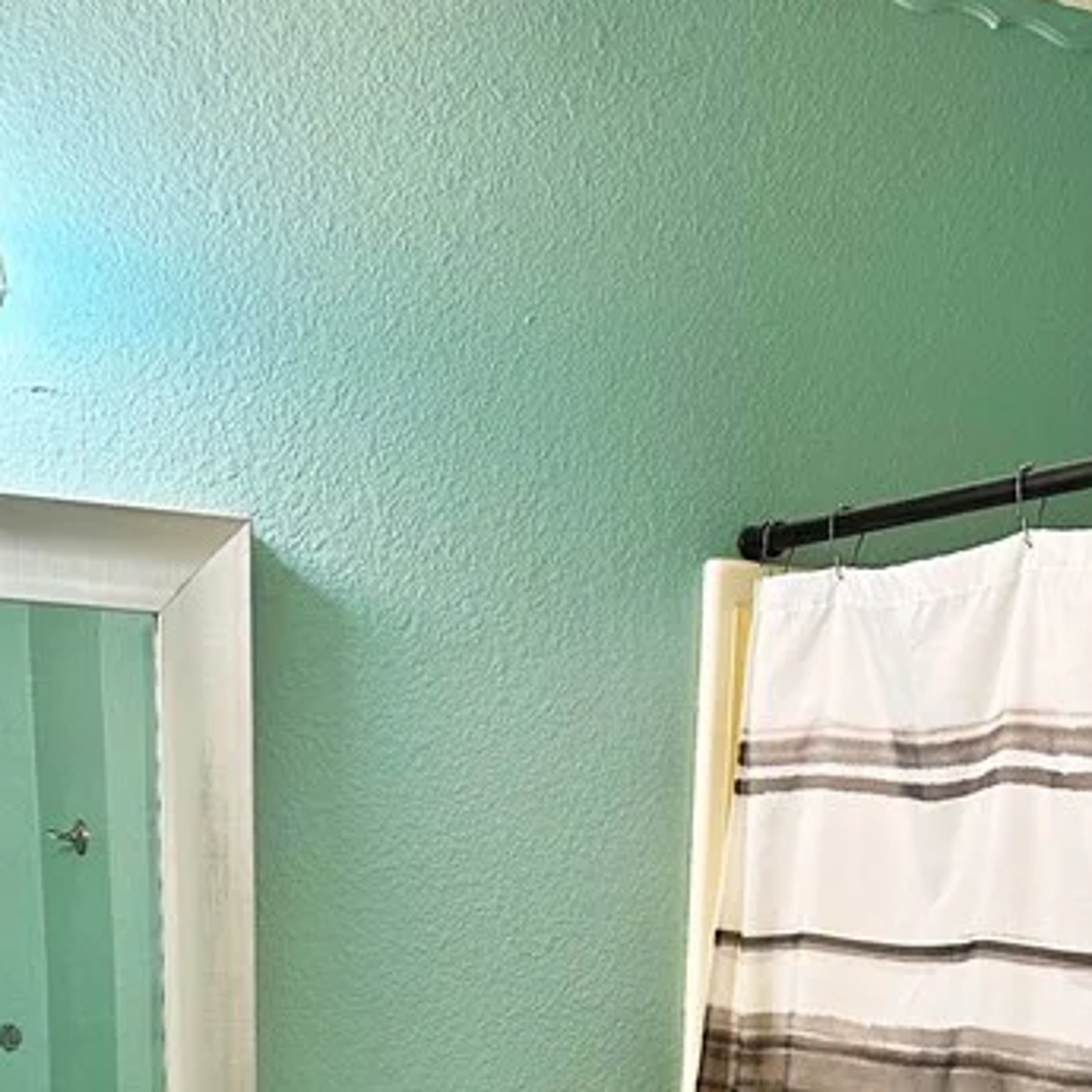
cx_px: 481
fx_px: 2248
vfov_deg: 23.4
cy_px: 1497
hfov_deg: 27.3
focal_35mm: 63
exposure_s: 1/60
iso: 125
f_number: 1.78
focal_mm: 6.86
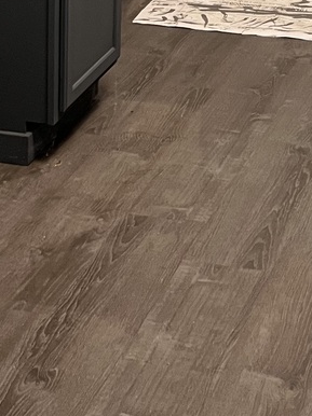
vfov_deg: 16.9
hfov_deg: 14.8
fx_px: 1167
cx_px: 350
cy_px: -320
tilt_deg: -4.6
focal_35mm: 97
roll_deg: -1.3
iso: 125
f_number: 1.5
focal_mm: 5.7
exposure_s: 1/80
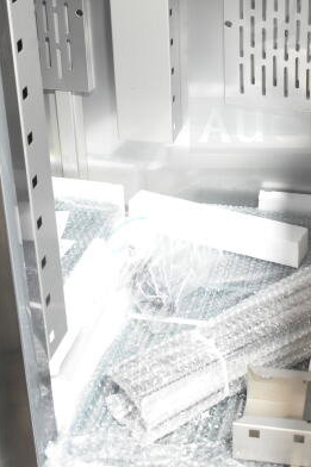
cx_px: 323
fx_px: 908
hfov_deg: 18.8
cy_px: 58
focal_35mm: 70
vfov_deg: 27.9
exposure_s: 1/50
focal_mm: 20
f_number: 3.5
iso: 1600
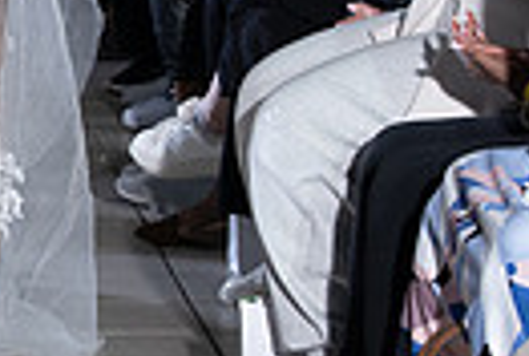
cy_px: -55
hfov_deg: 6.0
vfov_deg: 4.2
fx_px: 4875
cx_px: -573
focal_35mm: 331
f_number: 6.3
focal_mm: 75
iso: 1000
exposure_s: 1/160
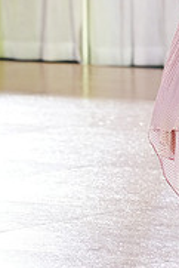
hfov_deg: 2.1
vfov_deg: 3.2
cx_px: 248
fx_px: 4779
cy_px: -61
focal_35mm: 642
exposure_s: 1/500
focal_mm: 200
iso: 2500
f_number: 2.8
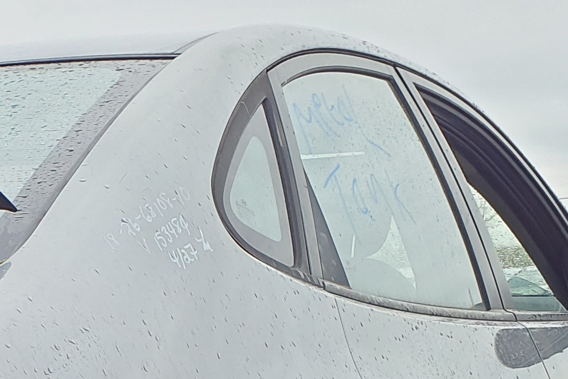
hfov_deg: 19.2
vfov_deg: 13.2
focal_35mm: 97
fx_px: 1531
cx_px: -194
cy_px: 588
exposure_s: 1/126
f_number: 1.9
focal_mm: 3.58
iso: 40
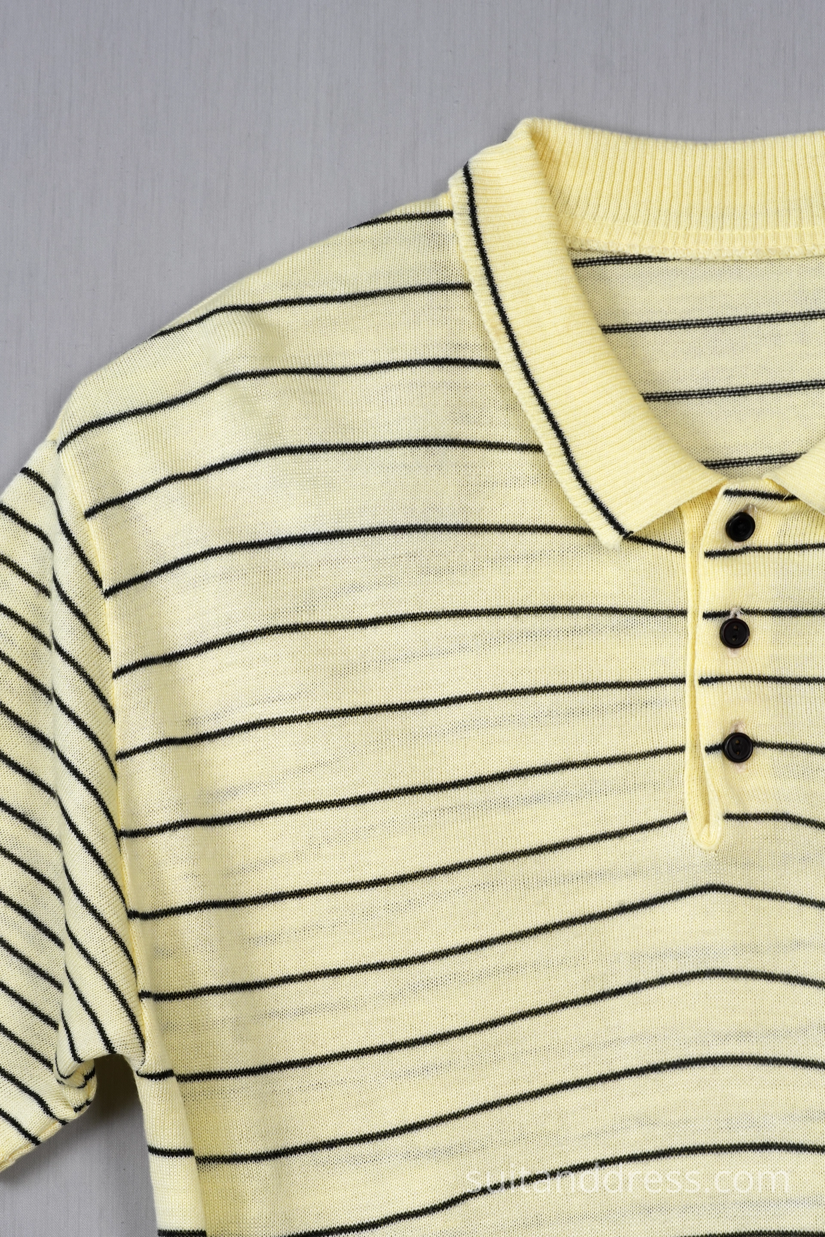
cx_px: 412
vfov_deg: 17.3
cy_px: 618
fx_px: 4073
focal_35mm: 118
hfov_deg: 11.6
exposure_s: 1/60
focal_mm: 79
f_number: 9
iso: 320
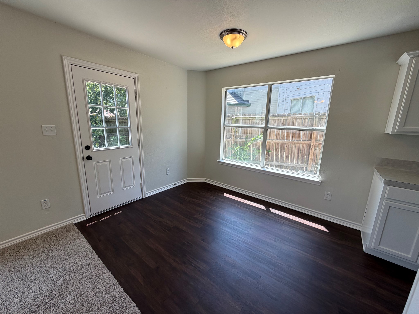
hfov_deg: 102.1
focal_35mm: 14
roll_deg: -1.1
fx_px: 169
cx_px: 210
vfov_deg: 85.7
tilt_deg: -13.2
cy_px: 157
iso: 40
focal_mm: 2.22
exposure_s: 1/120
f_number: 2.2
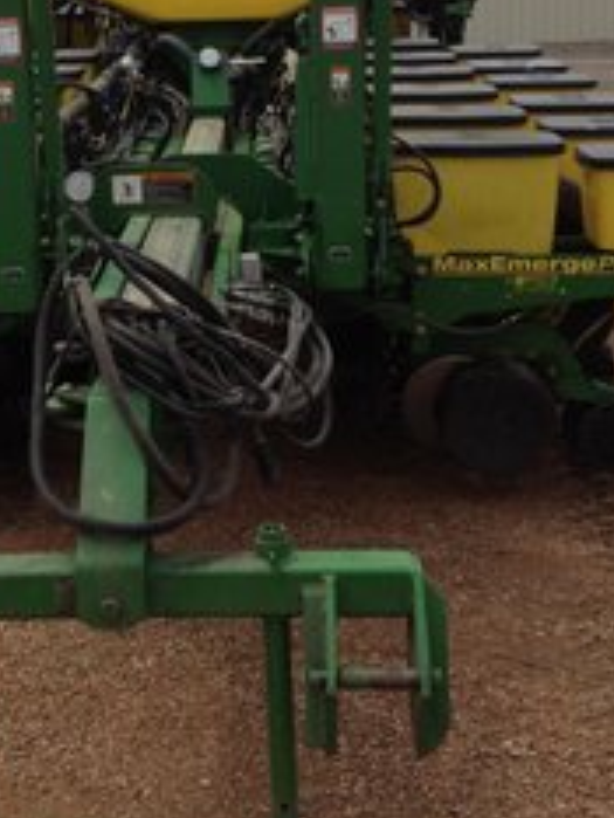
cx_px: 200
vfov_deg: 26.6
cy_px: 186
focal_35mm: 72
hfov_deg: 20.4
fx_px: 1701
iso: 64
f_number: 2.4
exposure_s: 1/2123
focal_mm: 4.28
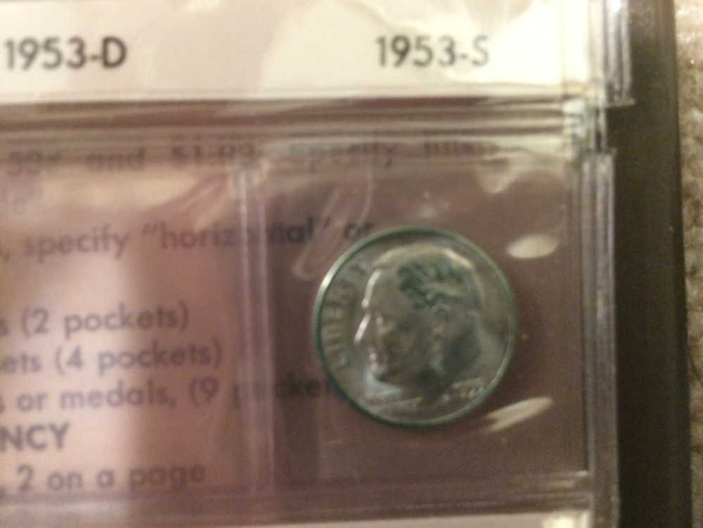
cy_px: 264
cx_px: 352
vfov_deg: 48.2
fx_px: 589
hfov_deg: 61.7
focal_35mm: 29
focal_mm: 4.15
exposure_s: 1/15
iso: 640
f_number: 2.2
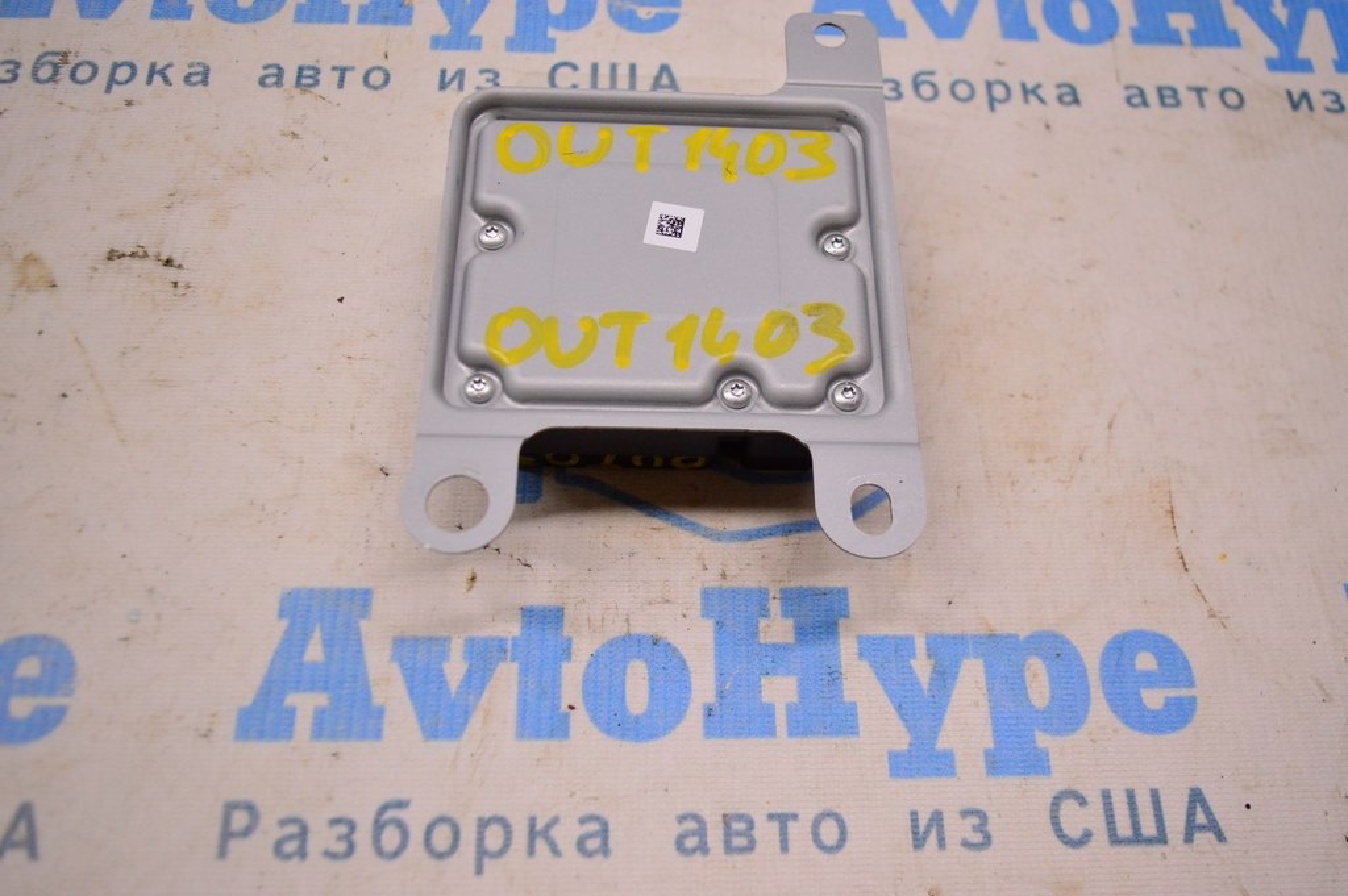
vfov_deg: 39.9
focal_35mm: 33
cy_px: 448
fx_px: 1235
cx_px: 674
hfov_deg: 57.3
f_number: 4
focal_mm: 22
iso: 1600
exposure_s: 1/400
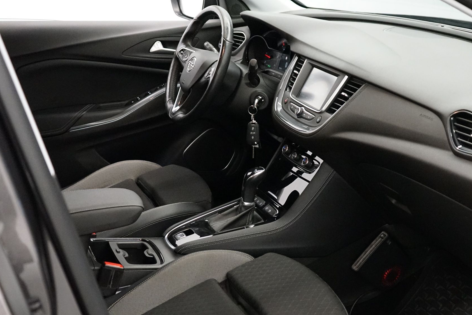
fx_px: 642
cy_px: 214
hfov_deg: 40.2
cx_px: 281
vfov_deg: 27.3
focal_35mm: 49
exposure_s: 1/160
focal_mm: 33
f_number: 4
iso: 6400
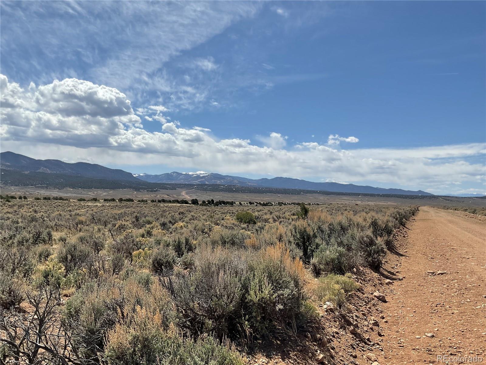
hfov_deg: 61.7
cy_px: 182
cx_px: 243
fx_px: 407
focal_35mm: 29
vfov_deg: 48.2
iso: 16
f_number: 1.8
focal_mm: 3
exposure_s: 1/3534
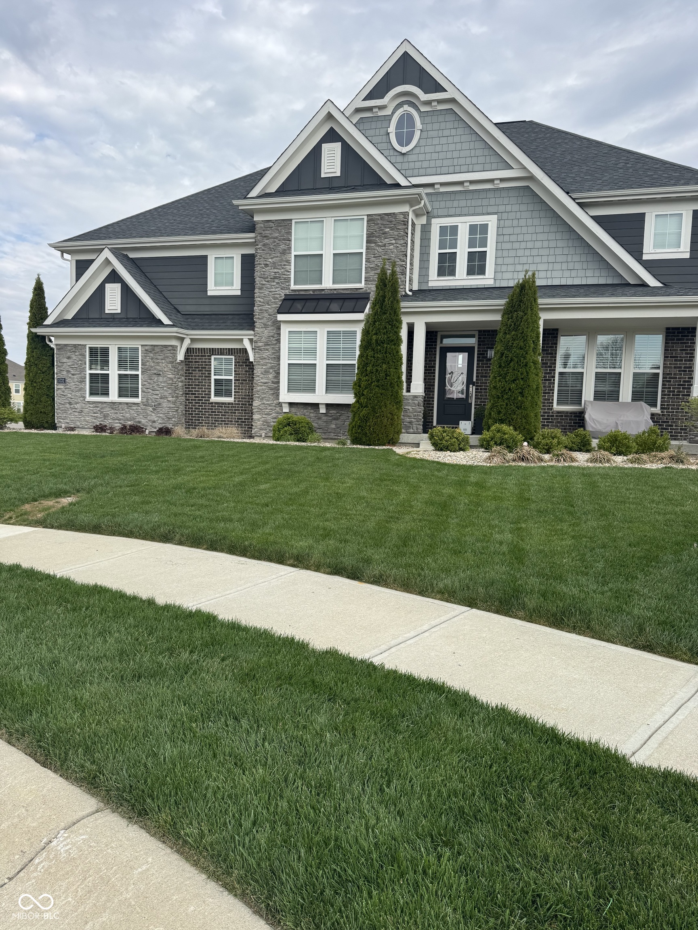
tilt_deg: -4.5
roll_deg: -0.8
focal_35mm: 24
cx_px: 349
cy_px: 465
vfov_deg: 71.6
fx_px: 645
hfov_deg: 56.8
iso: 80
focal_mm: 6.76
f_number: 1.78
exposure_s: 1/2105
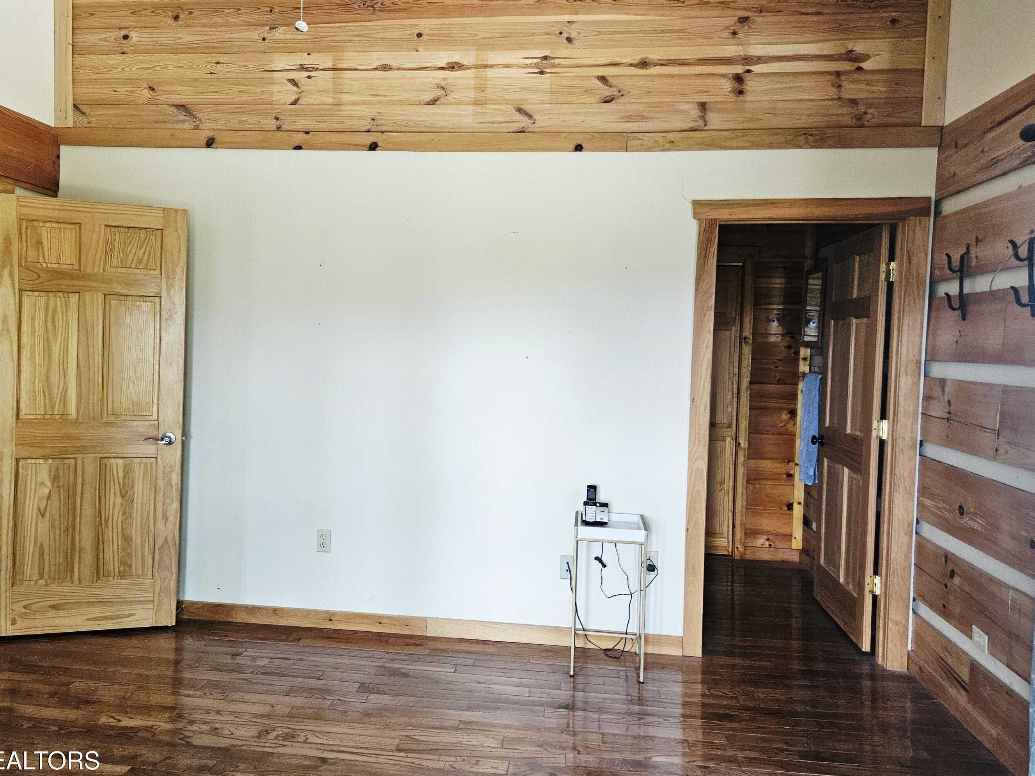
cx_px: 499
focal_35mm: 26
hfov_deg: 67.3
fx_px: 777
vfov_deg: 53.0
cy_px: 362
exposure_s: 1/120
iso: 250
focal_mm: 5.4
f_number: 1.8
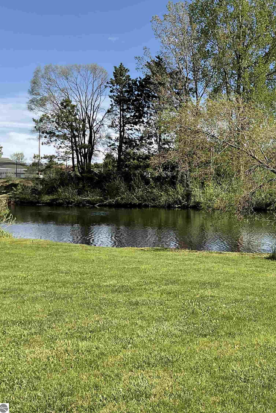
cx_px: 278
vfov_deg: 47.4
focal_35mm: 41
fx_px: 471
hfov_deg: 30.3
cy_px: 203
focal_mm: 3
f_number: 1.8
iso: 16
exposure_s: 1/1377
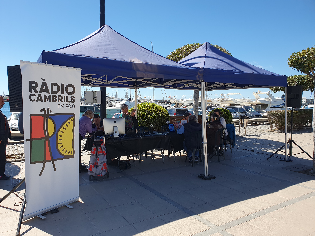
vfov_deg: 53.1
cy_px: 118
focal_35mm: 26
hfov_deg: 67.3
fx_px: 237
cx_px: 158
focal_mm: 4.32
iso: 50
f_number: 2.4
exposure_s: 1/1292
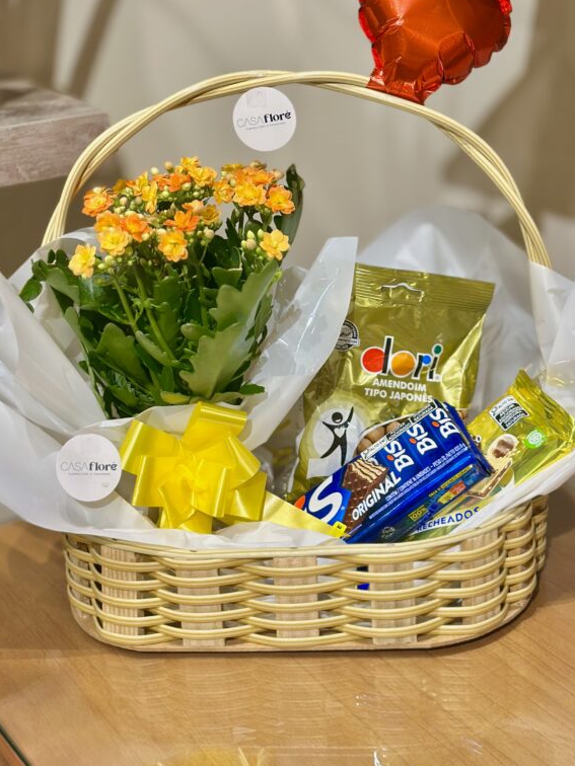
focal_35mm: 65
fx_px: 1440
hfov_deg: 22.6
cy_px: 261
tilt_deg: -16.4
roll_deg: +2.8
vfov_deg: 29.6
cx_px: 288
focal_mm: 6.86
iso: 125
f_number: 1.78
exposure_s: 1/60
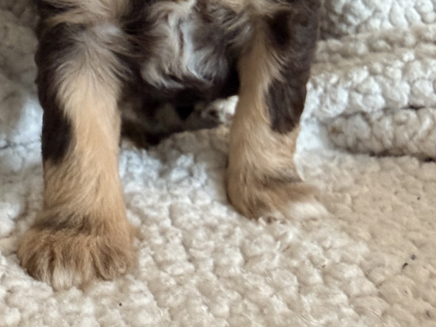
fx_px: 667
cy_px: -25
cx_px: 174
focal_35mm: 53
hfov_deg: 36.0
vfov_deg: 25.6
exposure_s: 1/59
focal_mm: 2.22
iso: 500
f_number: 2.2
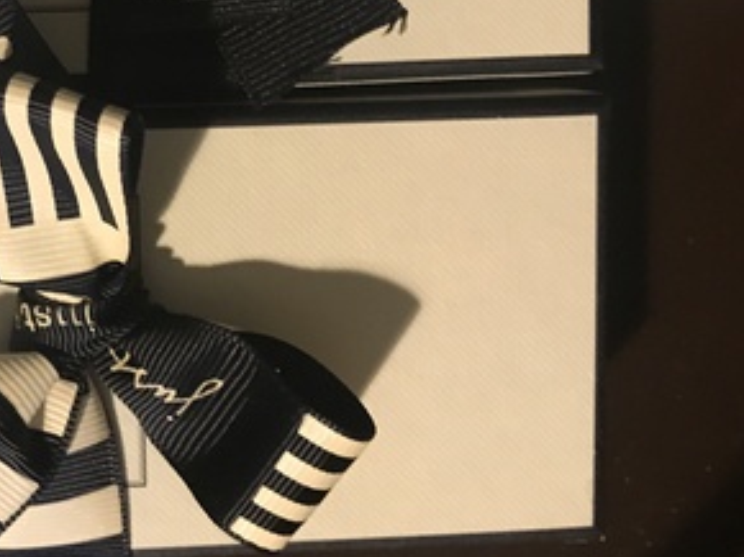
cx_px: 141
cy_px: 172
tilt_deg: -83.3
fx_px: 1246
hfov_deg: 32.3
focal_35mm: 58
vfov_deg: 25.0
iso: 100
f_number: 1.8
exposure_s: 1/9
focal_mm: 3.99
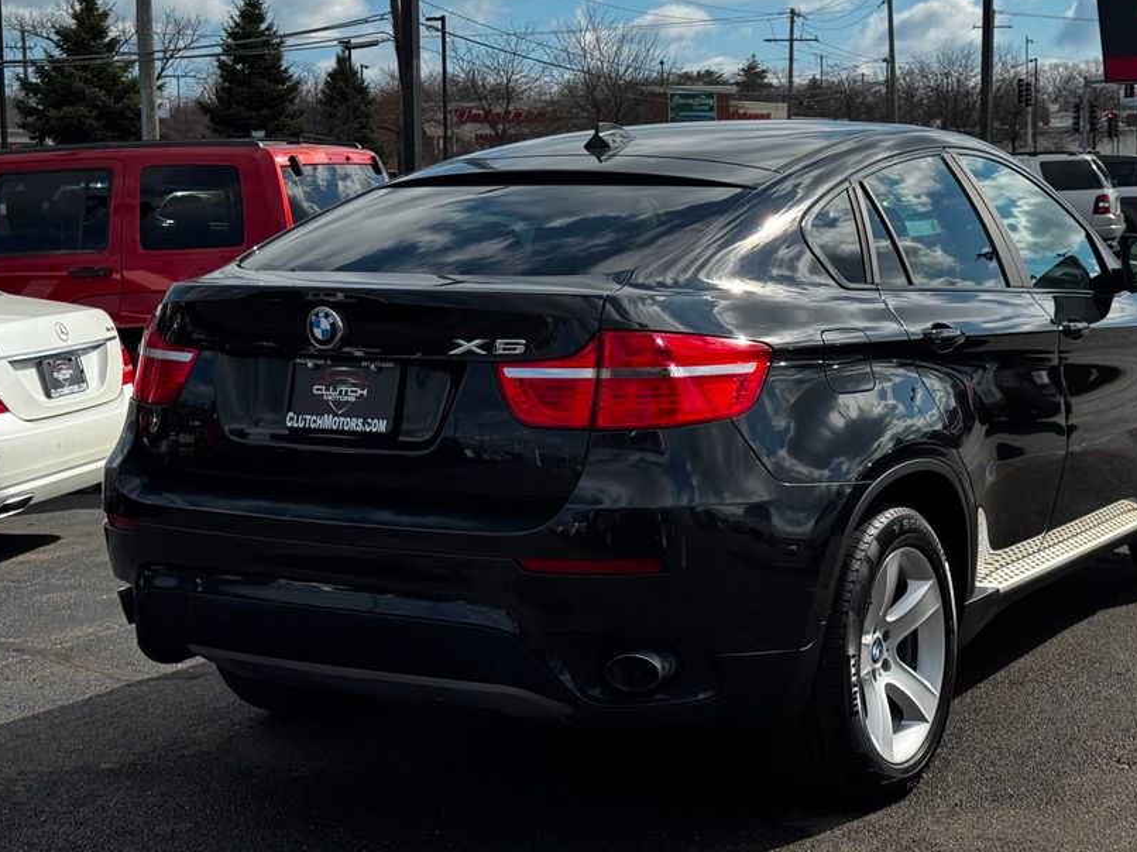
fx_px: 2003
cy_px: 322
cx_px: 704
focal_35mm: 61
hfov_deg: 31.6
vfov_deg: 24.0
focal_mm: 6.76
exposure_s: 1/5848
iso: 64
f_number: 1.78
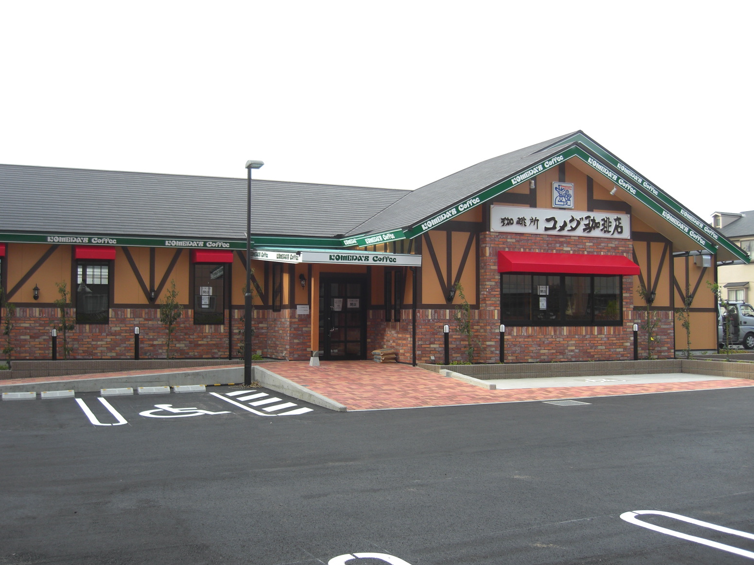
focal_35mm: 39
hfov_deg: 47.9
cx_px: 369
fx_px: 849
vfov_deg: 36.8
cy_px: 285
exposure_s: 1/320
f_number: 2.8
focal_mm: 7.9
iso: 80
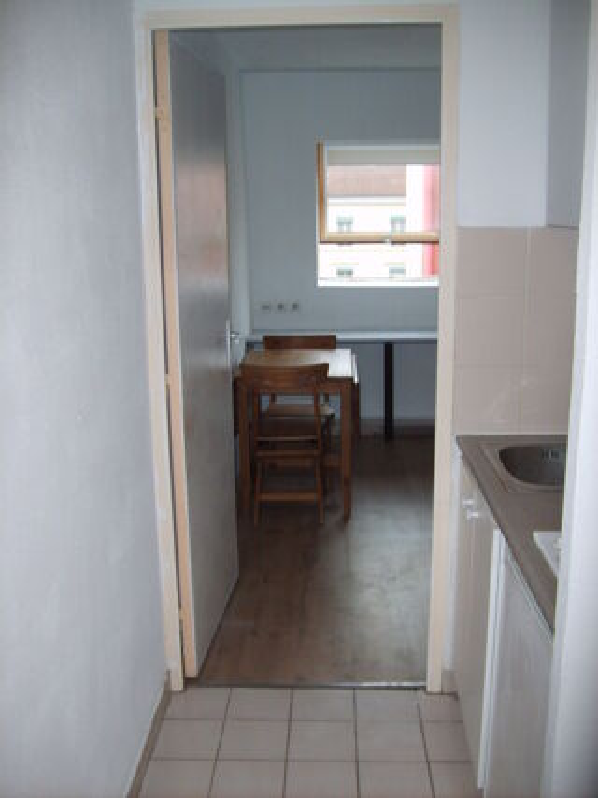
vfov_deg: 52.6
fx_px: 807
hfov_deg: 40.7
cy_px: 399
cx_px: 299
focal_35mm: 35
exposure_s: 1/45
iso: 100
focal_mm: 5.8
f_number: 2.8
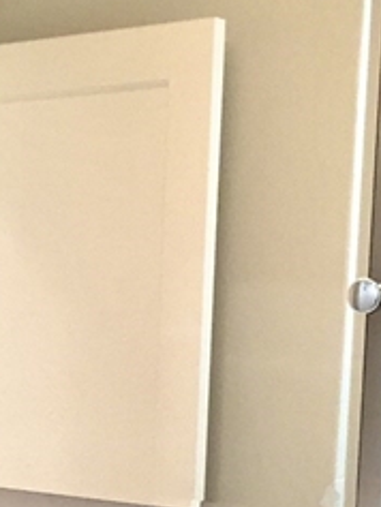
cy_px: 513
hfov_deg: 15.7
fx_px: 1378
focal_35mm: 94
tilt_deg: -11.5
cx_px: 105
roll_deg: +1.6
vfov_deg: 20.2
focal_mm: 4.15
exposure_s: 1/30
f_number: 2.2
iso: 100
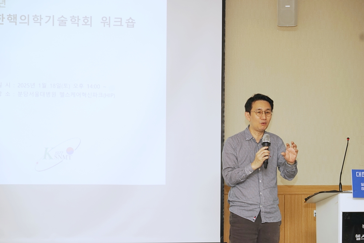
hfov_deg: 23.9
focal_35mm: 85
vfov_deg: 16.1
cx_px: 182
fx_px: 860
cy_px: 122
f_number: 5
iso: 400
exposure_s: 1/60
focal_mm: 85
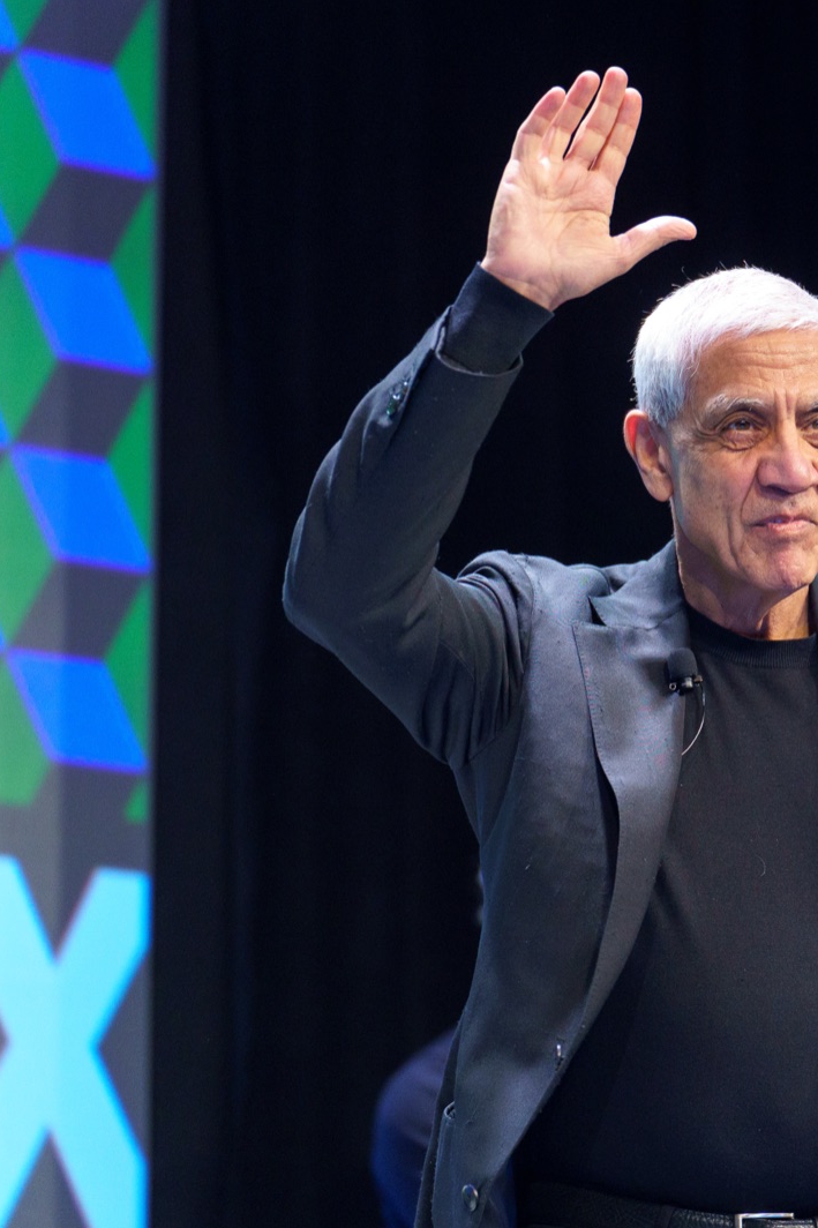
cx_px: 819
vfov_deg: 10.8
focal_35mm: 191
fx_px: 6512
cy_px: 614
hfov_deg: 7.2
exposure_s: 1/250
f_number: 2.8
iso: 3200
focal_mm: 127
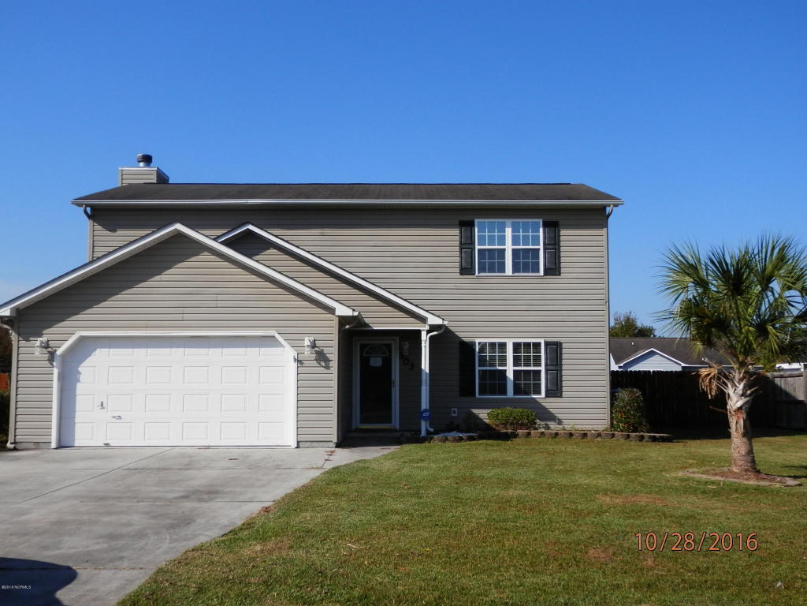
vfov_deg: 42.9
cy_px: 303
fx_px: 769
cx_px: 404
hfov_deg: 55.4
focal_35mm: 33
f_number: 9.7
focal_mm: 6
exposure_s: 1/160
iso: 80
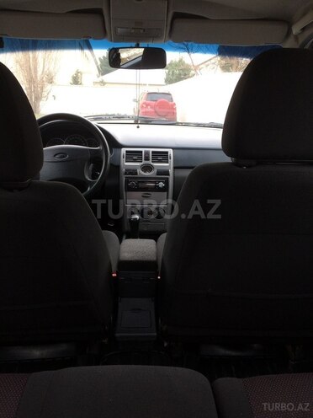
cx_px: 156
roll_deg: +0.3
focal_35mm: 29
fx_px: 350
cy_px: 209
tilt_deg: -18.4
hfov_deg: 48.2
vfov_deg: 61.7
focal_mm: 4.15
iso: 50
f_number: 2.2
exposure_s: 1/50
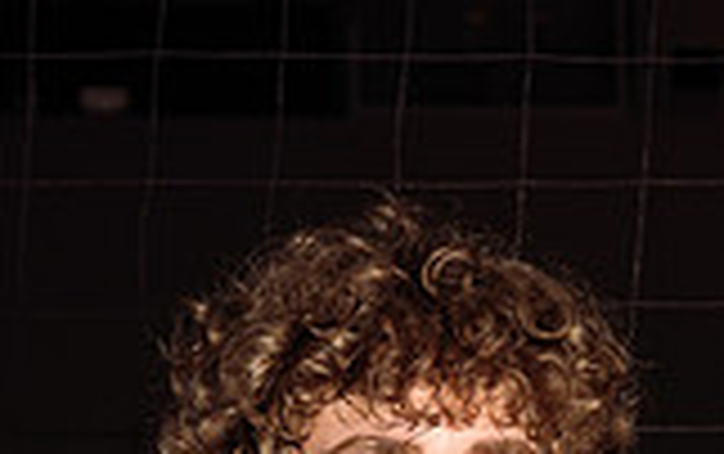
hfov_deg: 11.7
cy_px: 975
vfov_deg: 7.0
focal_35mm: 179
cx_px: 418
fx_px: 3536
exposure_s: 1/200
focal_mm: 63
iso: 200
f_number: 9
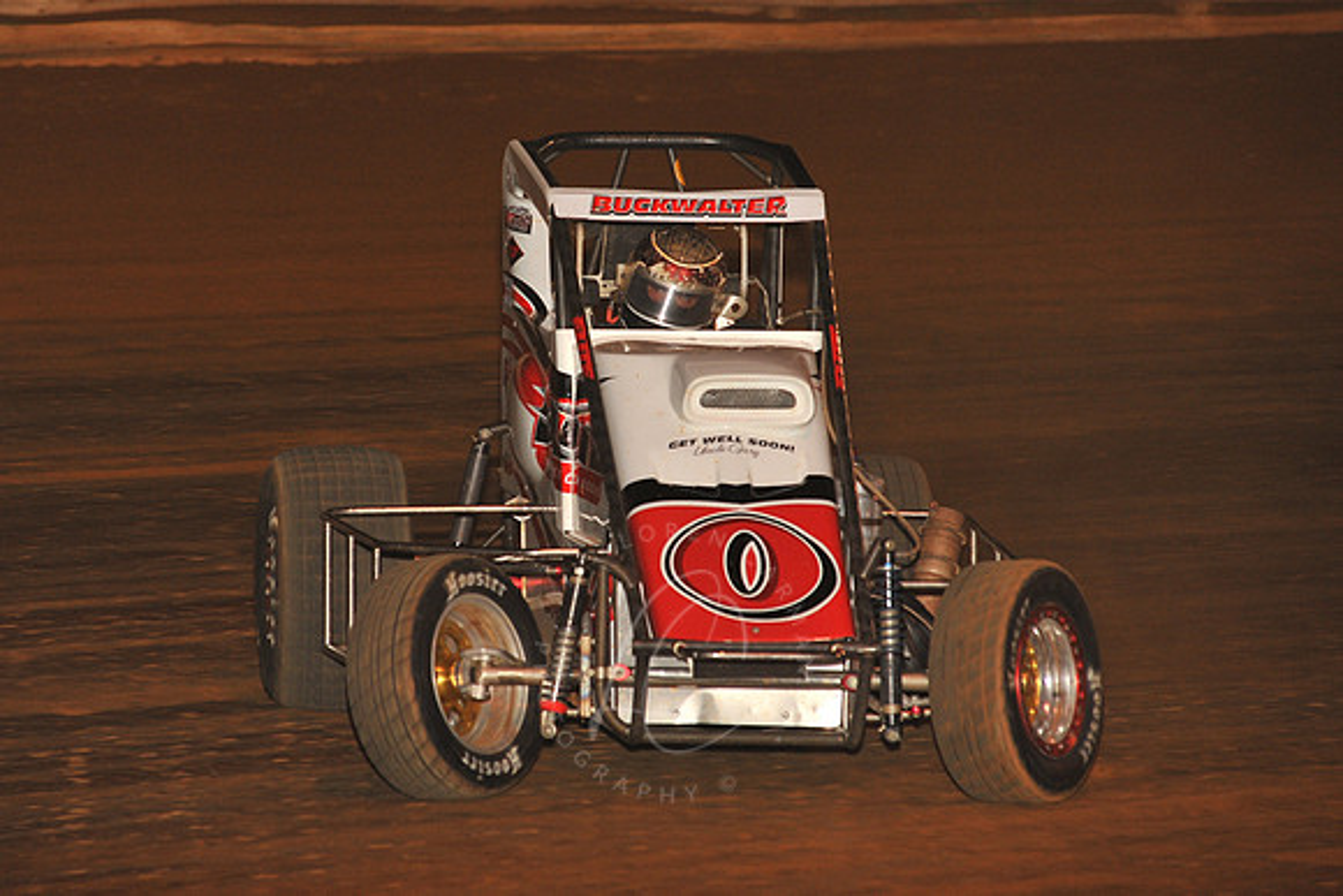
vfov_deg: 6.9
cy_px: 448
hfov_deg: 10.3
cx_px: 672
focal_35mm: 200
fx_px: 7463
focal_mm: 200
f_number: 6.3
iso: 1000
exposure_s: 1/320
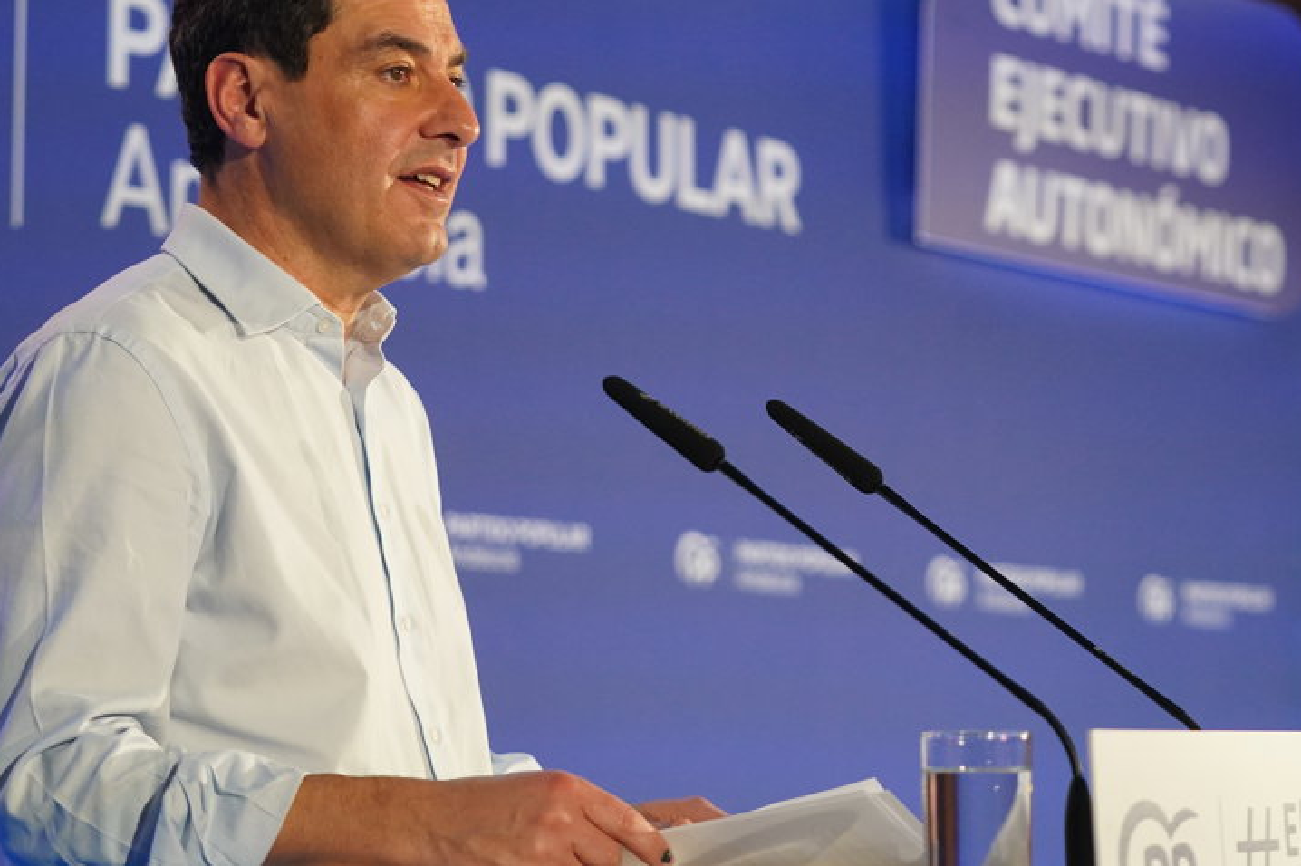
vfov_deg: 13.5
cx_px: 817
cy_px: 458
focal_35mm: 101
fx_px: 3648
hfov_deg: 20.2
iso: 4000
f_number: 3.5
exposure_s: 1/1000
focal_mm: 74
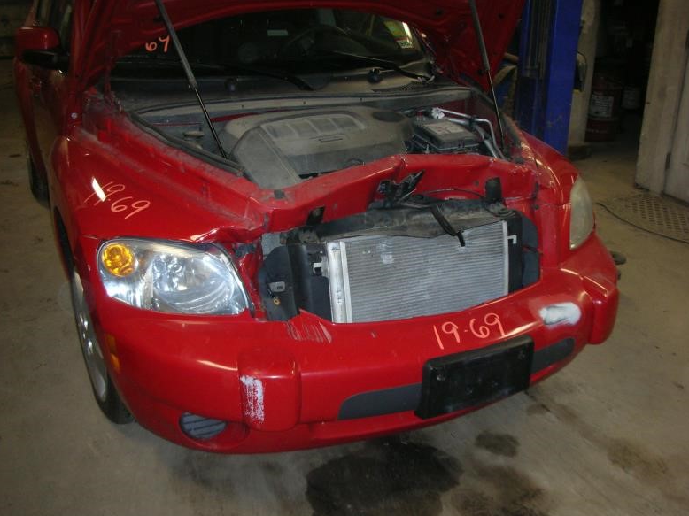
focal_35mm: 36
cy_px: 265
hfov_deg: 51.4
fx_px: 716
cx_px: 337
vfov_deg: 39.6
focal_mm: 5.8
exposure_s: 1/60.1
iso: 150
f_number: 3
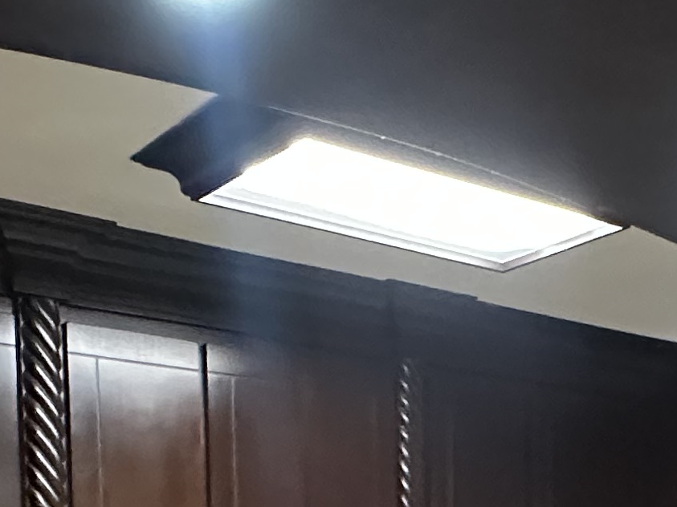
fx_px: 1310
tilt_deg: -4.6
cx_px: 397
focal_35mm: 67
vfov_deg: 19.0
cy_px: 785
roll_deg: +2.2
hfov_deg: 28.9
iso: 800
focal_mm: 2.22
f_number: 2.2
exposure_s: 1/40
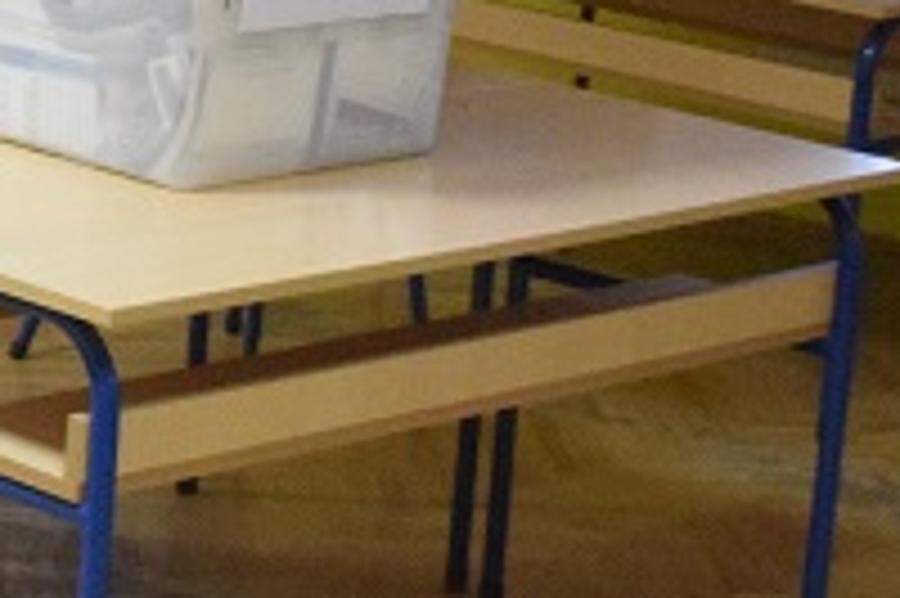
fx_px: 3897
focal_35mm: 156
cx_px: -324
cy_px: -97
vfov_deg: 8.7
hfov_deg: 12.7
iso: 6400
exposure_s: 1/200
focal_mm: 26
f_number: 4
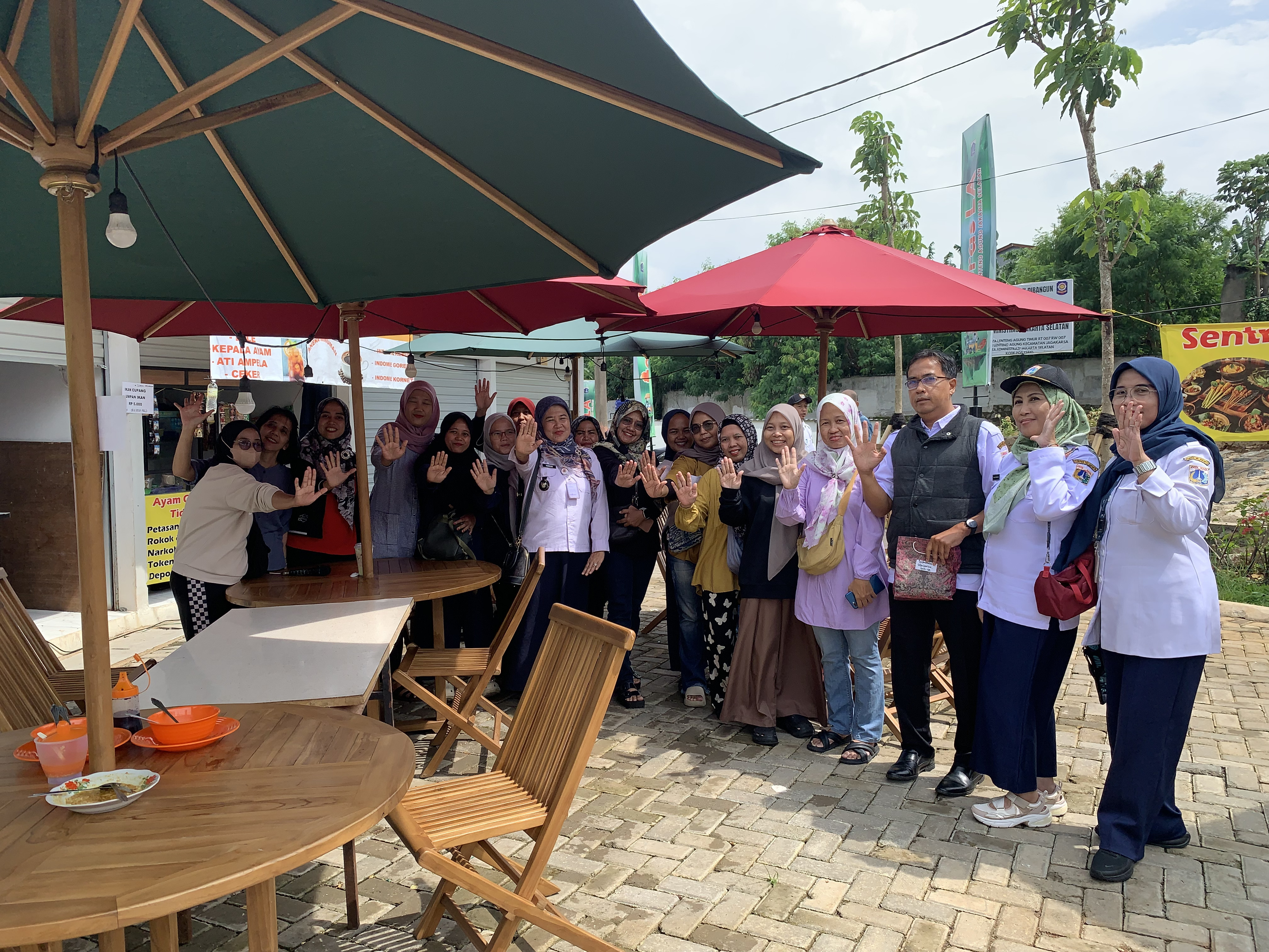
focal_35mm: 26
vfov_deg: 53.1
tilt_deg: -3.9
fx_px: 953
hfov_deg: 67.3
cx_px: 634
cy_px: 476
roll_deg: +1.0
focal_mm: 4.25
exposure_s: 1/1205
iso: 25
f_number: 1.8
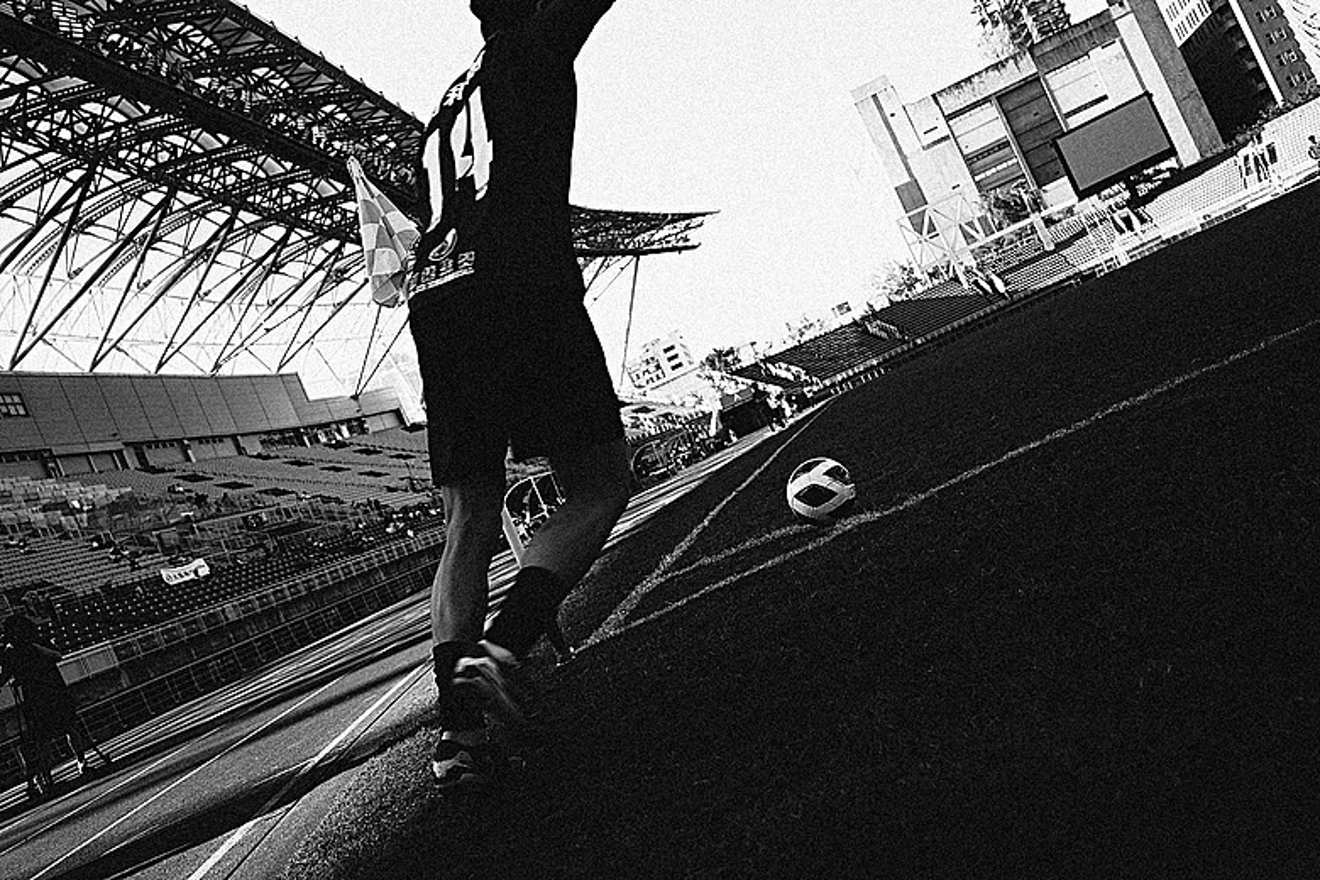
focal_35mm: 28
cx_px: 660
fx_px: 1027
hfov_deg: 65.5
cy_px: 440
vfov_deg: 46.4
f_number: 2.8
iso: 320
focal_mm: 18.3
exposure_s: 1/320
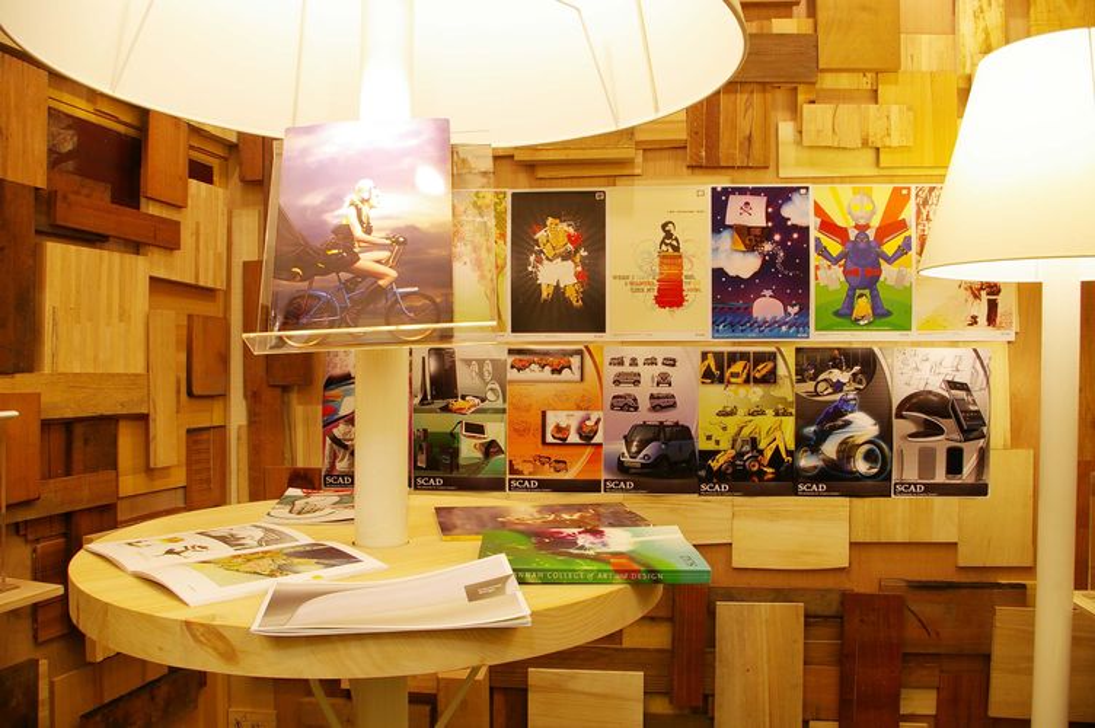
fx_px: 821
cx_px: 548
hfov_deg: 67.4
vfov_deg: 47.8
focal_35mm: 27
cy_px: 364
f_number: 11
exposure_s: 1/8
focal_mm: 18
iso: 200
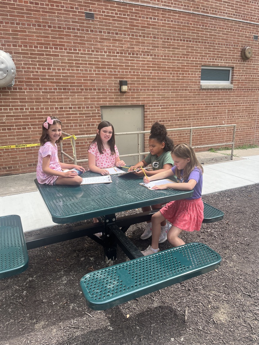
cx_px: 130
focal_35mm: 26
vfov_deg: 67.3
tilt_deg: -18.2
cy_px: 172
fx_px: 259
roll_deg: +2.8
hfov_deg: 53.1
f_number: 1.6
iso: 50
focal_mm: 5.1
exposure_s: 1/1647
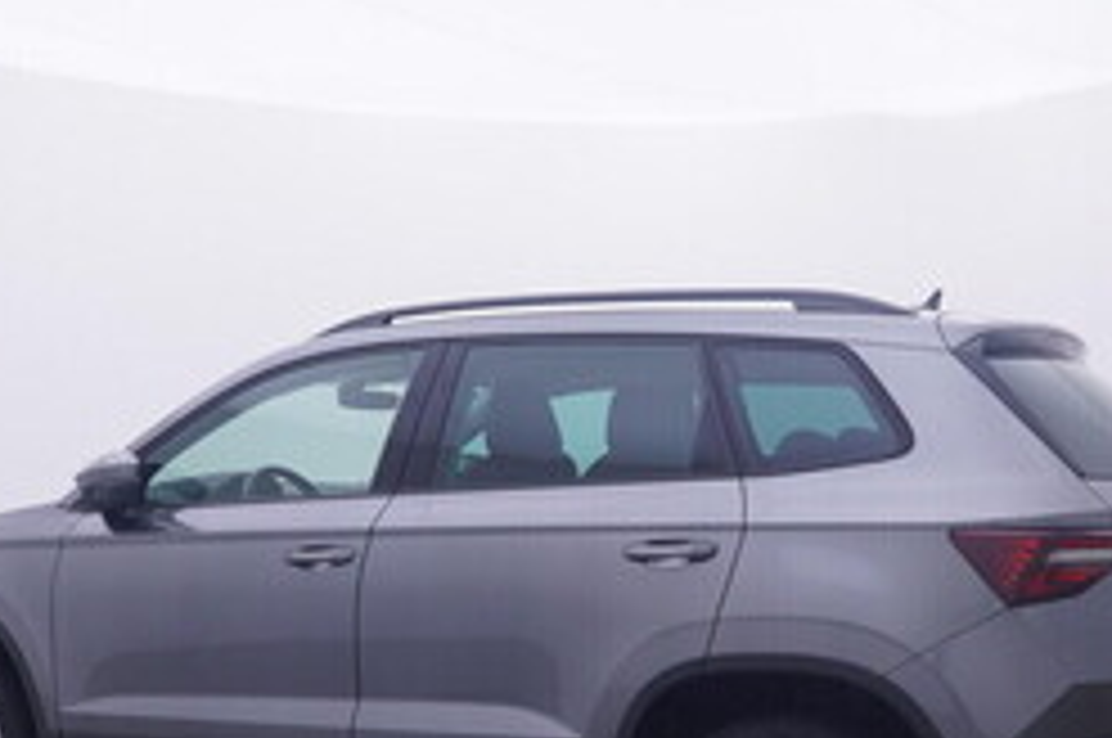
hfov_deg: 39.5
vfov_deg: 26.5
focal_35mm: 50
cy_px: 547
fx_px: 1546
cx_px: 592
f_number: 5
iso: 200
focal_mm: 15
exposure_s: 1/80
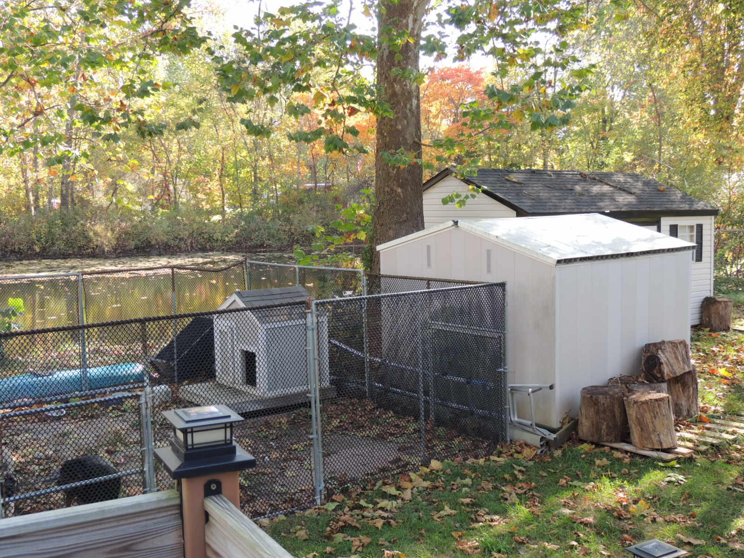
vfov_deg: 36.0
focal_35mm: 40
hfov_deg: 46.8
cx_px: 372
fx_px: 860
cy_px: 279
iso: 100
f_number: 3.3
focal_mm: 7.1
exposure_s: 1/60
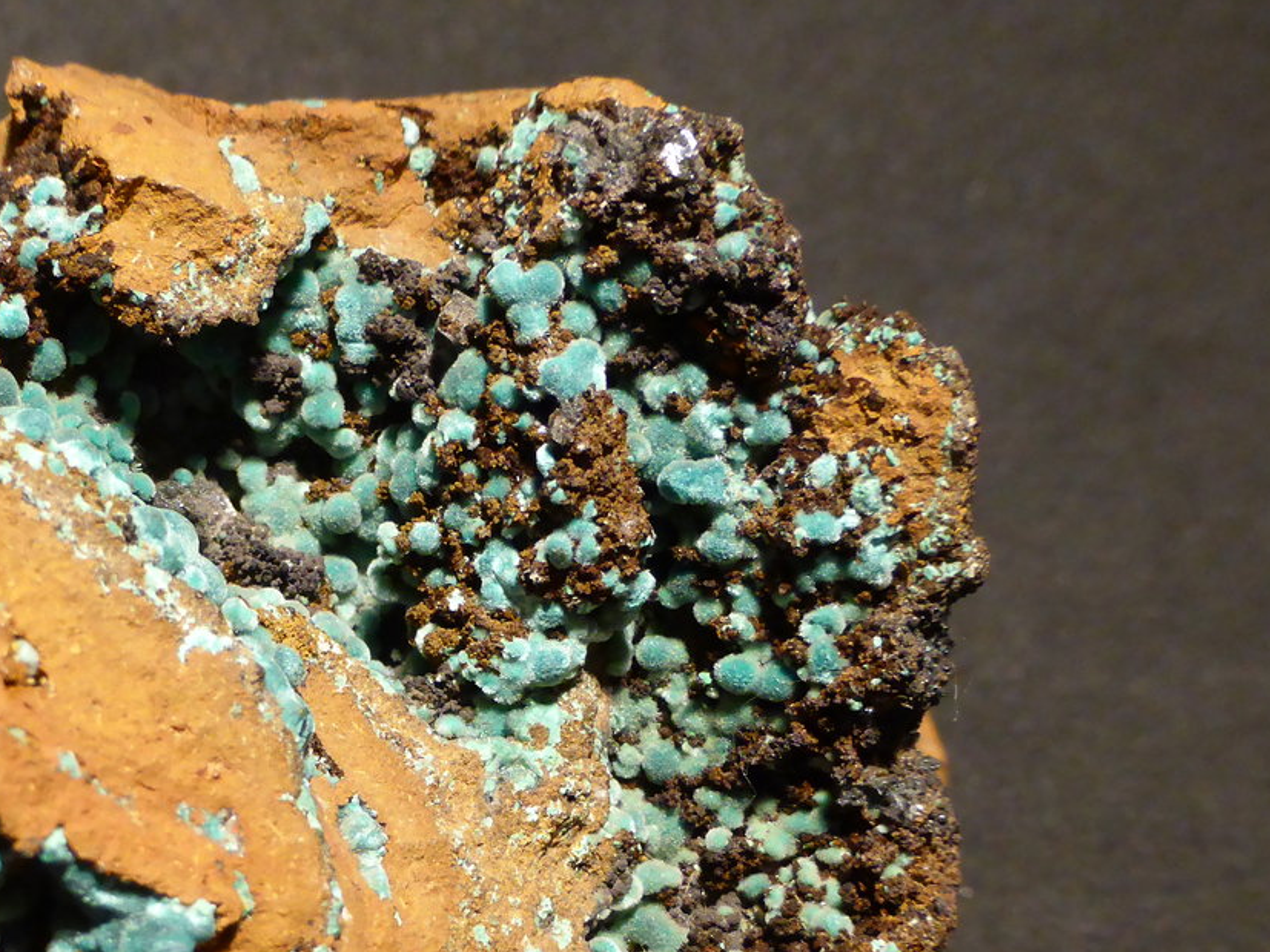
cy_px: 771
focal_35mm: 60
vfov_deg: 24.0
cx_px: 327
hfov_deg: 31.6
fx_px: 2201
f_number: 3.6
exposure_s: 1/25
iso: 400
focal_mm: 5.4
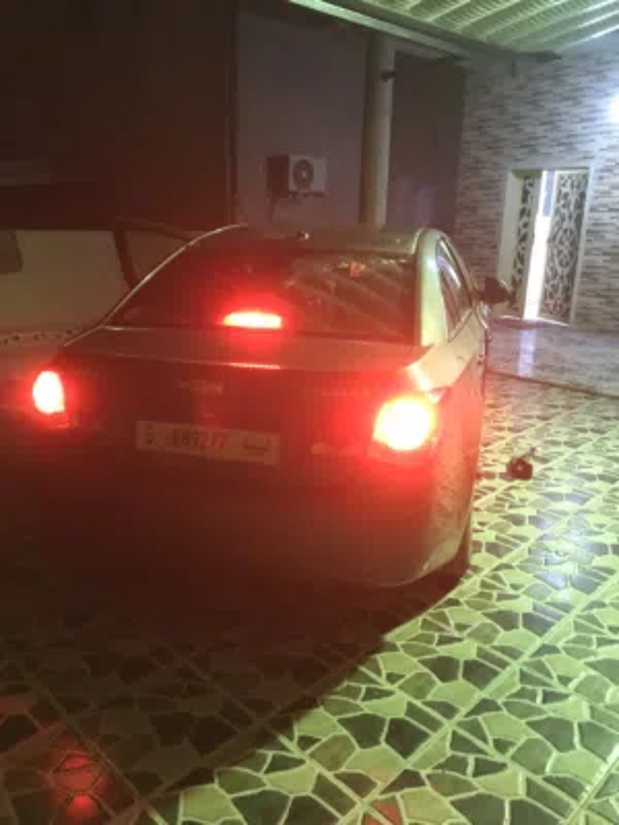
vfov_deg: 63.4
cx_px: 310
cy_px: 412
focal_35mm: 28
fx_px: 668
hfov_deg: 49.7
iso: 100
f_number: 1.8
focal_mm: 3.99
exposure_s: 1/7
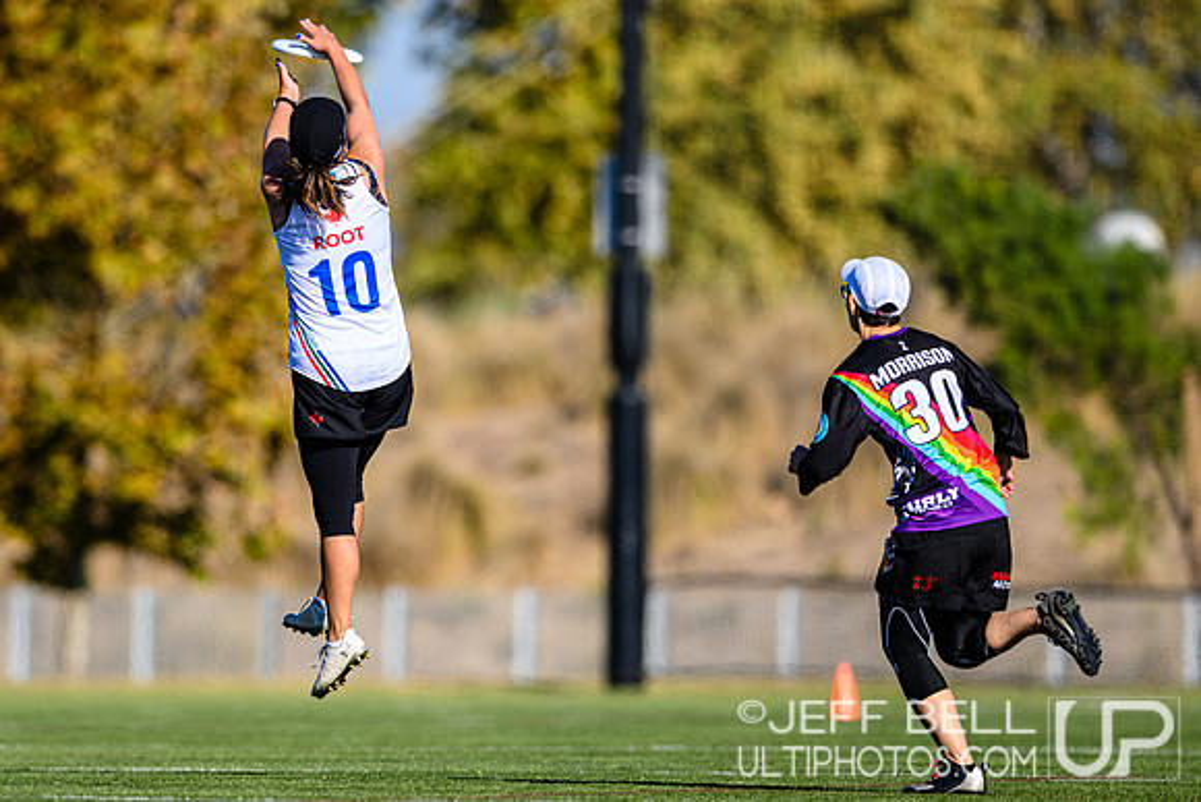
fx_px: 19470
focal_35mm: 584
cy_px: 472
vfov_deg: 2.4
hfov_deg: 3.5
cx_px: 390
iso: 100
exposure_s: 1/2000
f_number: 3.2
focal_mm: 400
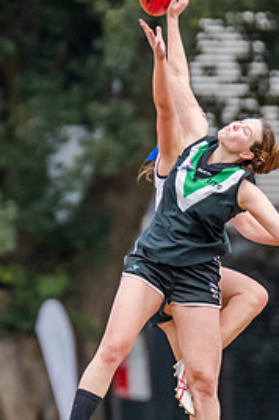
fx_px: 16153
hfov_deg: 1.0
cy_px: 215
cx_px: 139
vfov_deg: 1.5
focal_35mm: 1386
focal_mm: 420
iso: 1250
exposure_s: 1/1600
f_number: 4
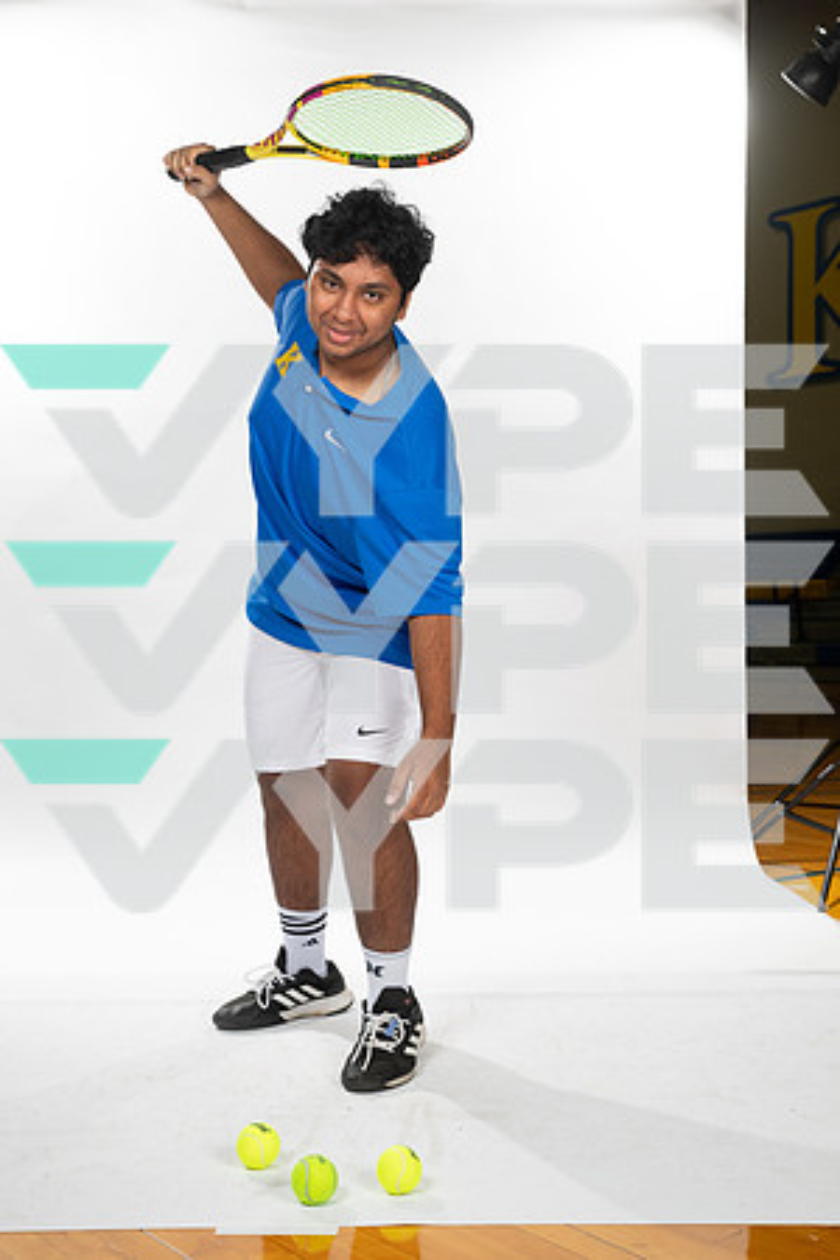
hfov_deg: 29.2
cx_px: 420
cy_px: 630
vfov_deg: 42.7
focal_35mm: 46
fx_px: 1610
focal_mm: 46
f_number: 7.1
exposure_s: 1/320
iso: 800
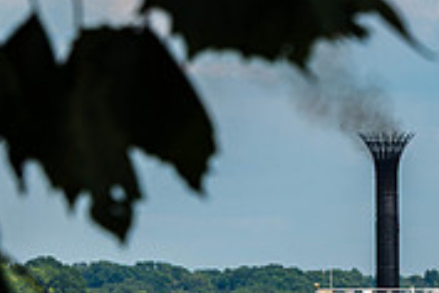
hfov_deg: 3.7
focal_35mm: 556
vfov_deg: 2.5
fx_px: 6780
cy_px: 386
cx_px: 623
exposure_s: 1/200
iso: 110
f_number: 10
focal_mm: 160
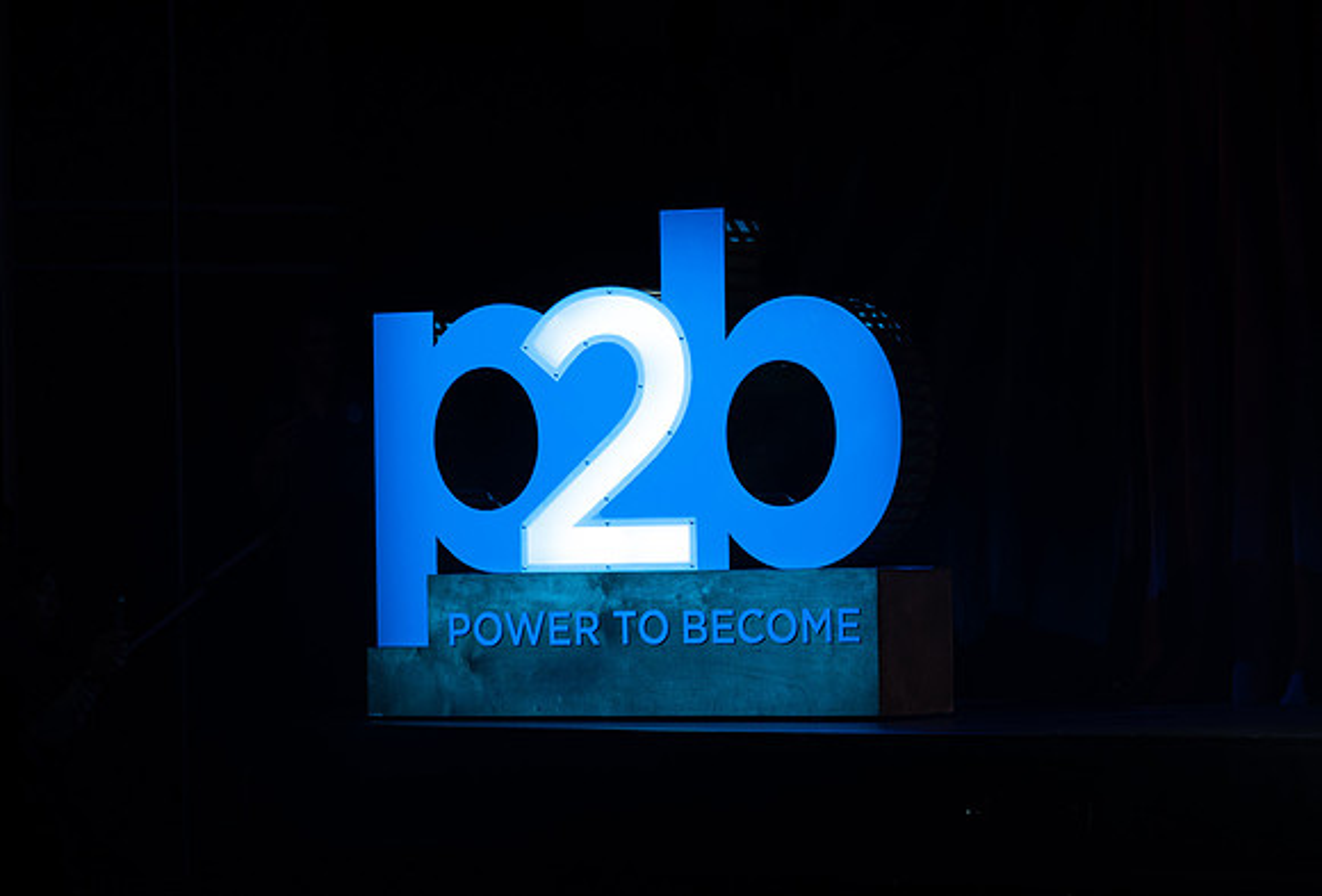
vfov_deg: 7.7
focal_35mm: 181
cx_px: 684
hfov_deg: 11.3
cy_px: 467
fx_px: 6683
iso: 200
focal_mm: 165
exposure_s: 1/60
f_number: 2.8
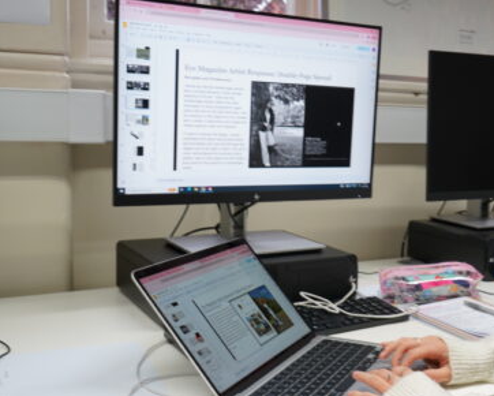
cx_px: 354
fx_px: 688
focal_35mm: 47
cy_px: 201
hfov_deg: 38.8
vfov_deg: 32.1
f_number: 9
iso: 800
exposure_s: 1/25
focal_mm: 31
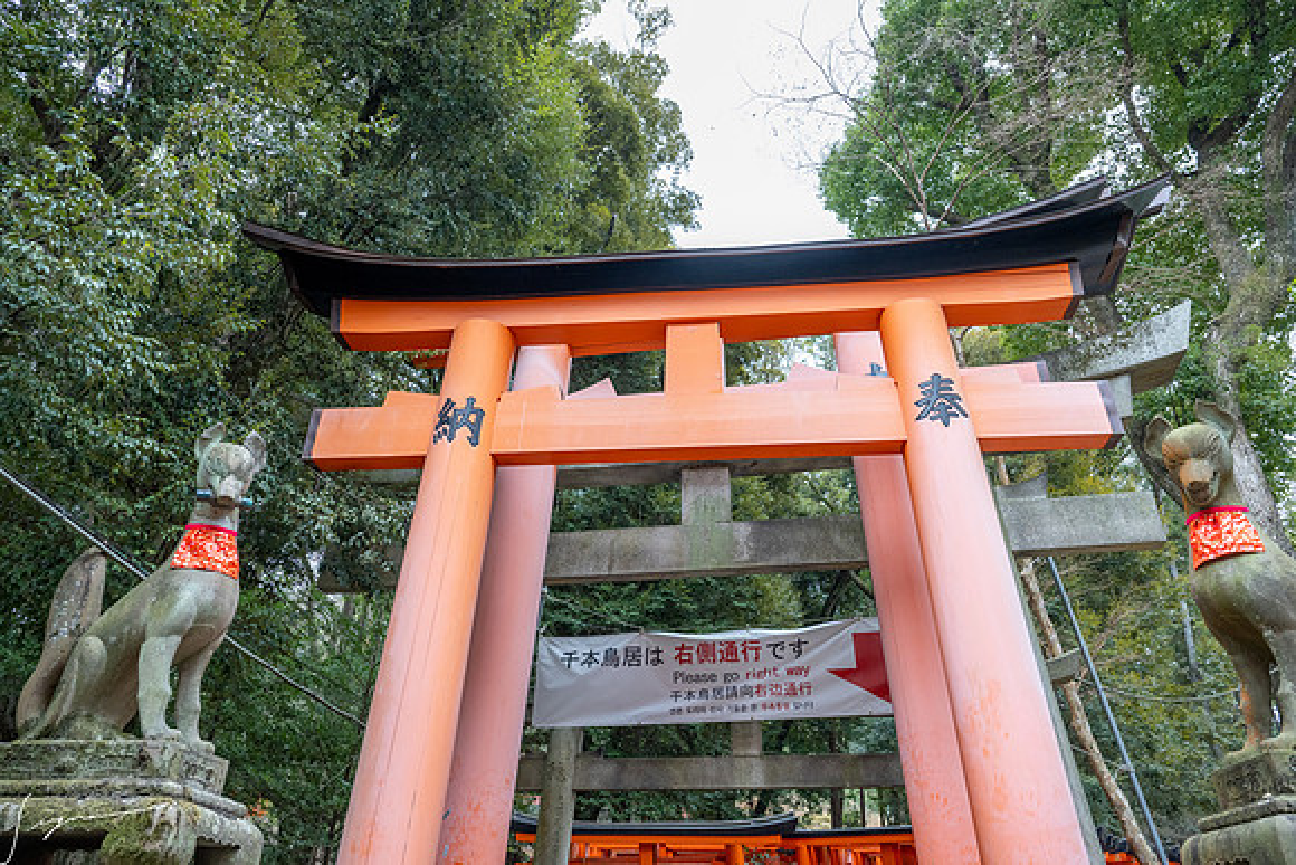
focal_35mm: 24
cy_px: 432
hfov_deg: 73.7
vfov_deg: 53.2
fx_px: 864
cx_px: 648
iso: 640
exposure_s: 1/500
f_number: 4
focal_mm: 24
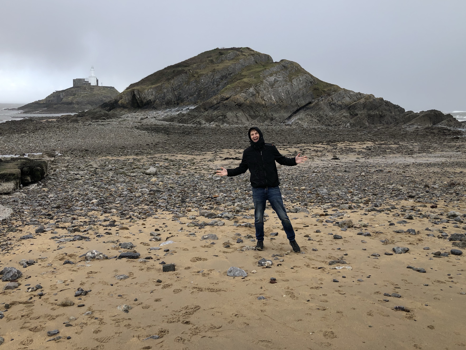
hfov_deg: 56.8
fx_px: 431
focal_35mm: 32
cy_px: 151
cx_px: 224
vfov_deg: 44.1
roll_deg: -2.0
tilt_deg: -5.4
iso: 20
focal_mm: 3.99
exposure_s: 1/298
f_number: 1.8
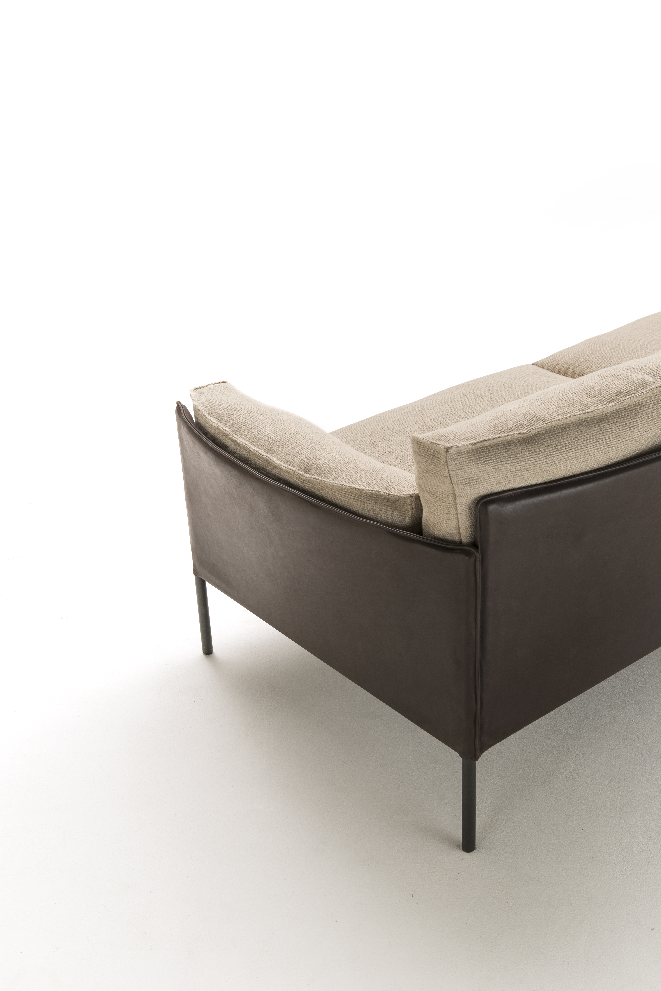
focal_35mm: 45
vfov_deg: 43.6
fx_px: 1238
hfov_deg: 29.9
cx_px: 330
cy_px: 496
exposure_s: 1/4
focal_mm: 45
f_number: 11
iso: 100
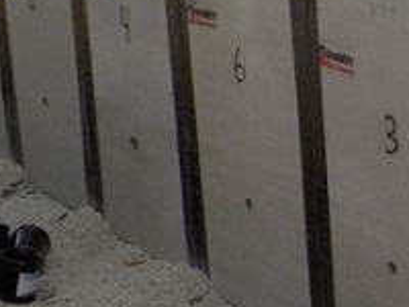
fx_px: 1595
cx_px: 609
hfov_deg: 13.7
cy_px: 87
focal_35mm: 135
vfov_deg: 11.0
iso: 125
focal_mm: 4.1
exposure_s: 1/1250
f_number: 3.3
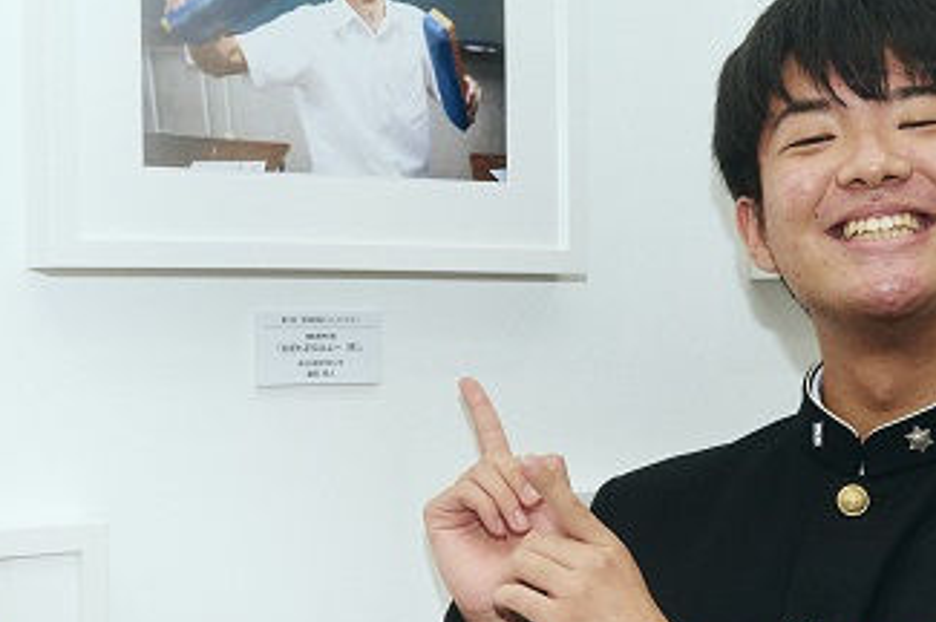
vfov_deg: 15.8
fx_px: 2234
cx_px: 631
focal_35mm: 86
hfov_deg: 23.6
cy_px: 360
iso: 250
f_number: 8
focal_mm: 43
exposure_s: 1/200
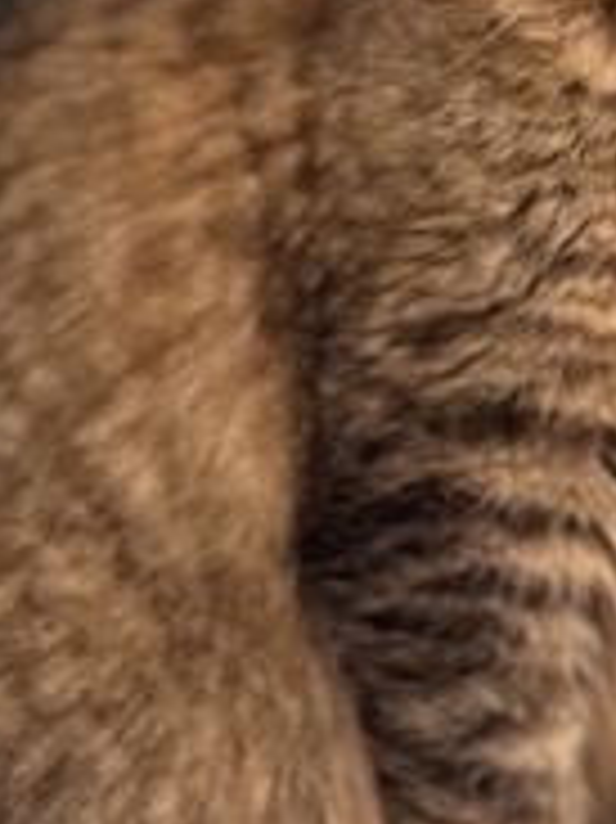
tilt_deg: -2.7
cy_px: -63
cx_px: 562
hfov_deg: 10.0
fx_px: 3492
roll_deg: +2.3
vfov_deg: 13.2
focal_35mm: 147
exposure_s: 1/24
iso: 640
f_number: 1.78
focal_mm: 6.76
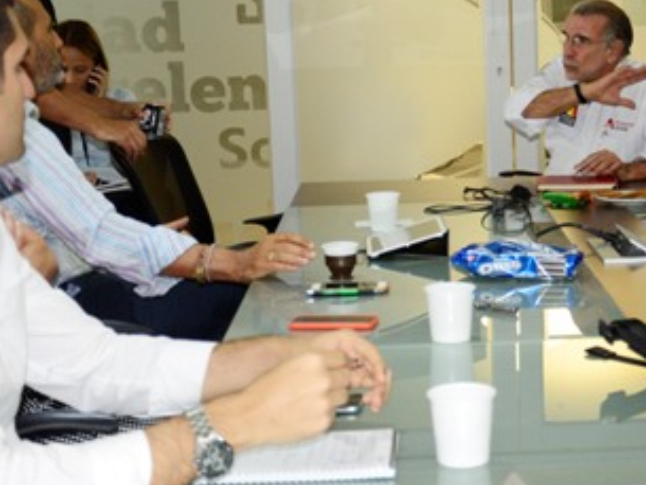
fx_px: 1382
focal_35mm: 74
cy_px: 205
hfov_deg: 25.8
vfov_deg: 19.9
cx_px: 534
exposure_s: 1/125
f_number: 4
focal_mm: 26
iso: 1000
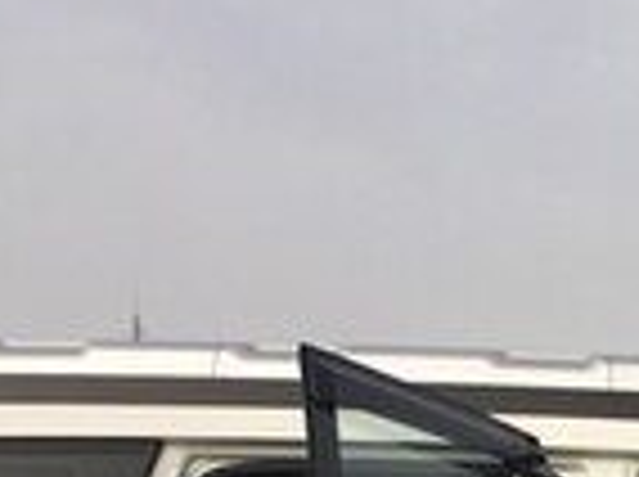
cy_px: 853
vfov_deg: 10.3
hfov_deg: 14.3
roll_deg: +0.0
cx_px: 724
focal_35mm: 135
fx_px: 2488
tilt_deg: -2.0
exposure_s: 1/1603
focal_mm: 4.15
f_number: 2.2
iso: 25
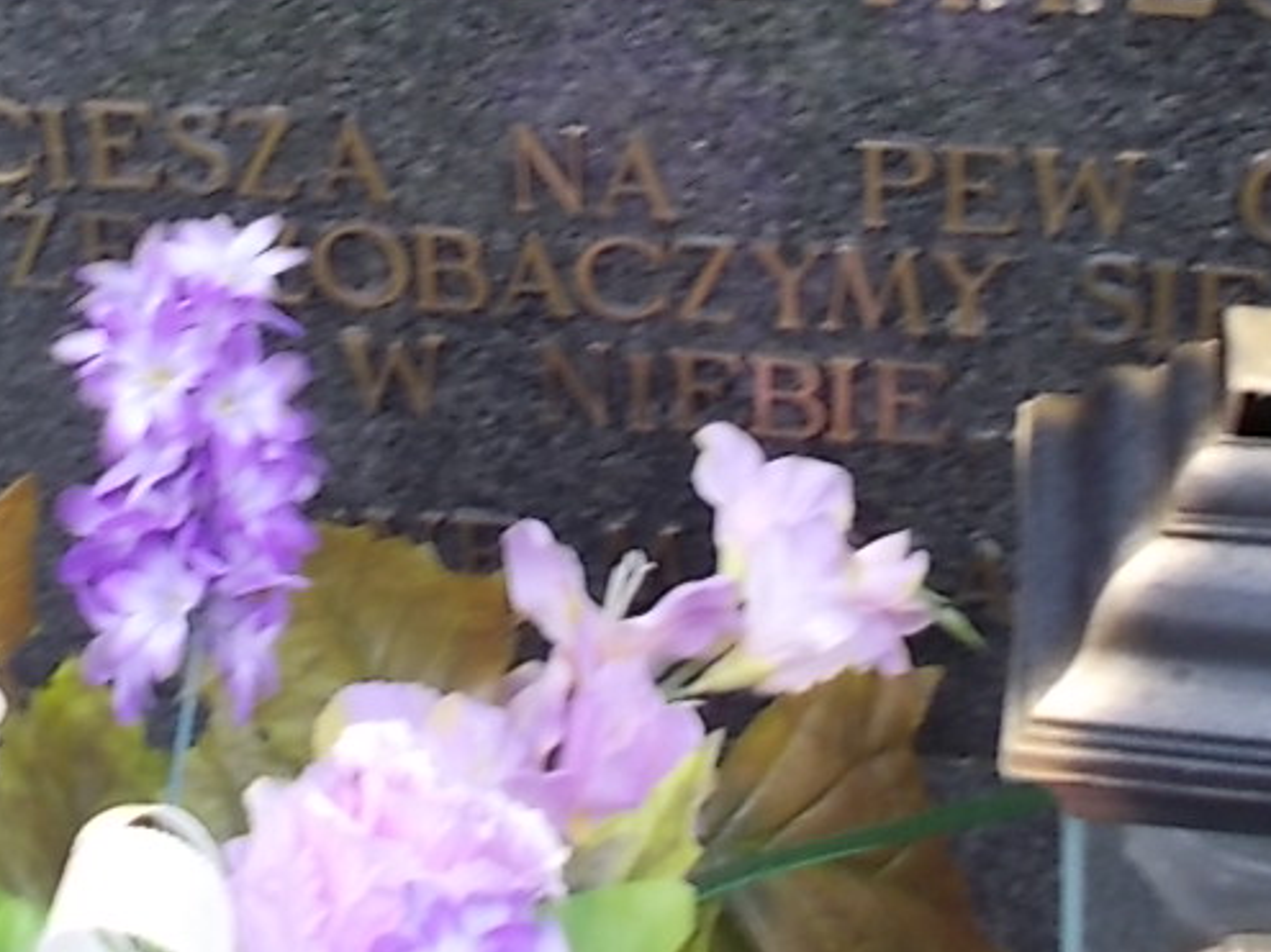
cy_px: -239
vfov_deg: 16.7
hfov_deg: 23.2
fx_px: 3083
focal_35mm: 84
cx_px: 395
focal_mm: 4.6
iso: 80
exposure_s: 1/30
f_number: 3.2
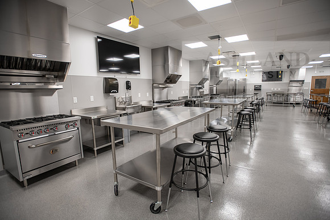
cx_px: 165
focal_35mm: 17
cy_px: 110
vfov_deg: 70.5
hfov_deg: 93.3
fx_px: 156
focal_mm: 17
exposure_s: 1/160
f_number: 3.5
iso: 800
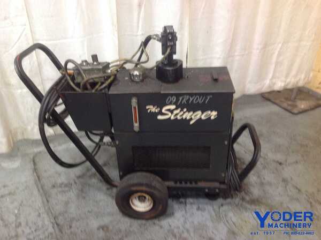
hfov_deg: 52.7
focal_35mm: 35
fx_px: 324
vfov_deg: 40.6
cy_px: 120
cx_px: 160
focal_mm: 4.28
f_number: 2.4
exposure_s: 1/15
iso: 200
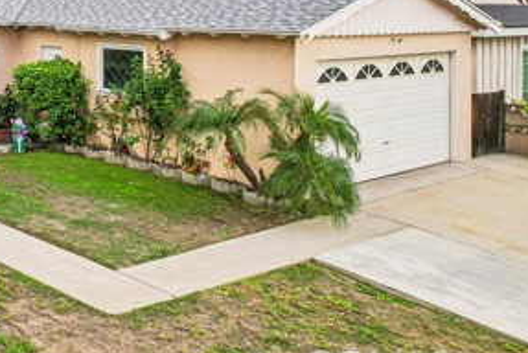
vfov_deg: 26.2
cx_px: -24
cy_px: 1
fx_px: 719
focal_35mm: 49
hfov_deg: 35.6
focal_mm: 8.4
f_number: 2.8
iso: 130
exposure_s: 1/50
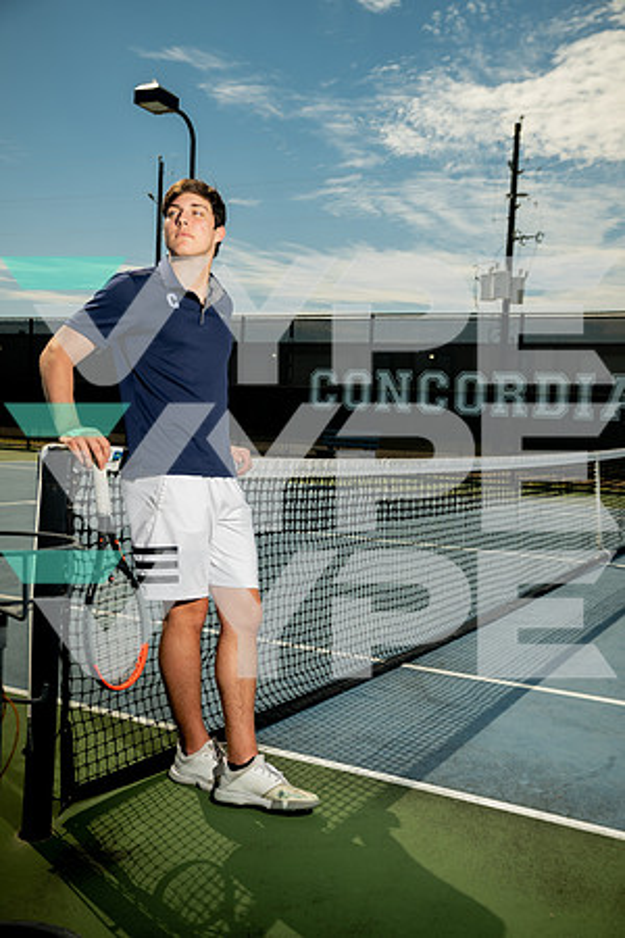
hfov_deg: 35.1
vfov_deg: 50.7
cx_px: 312
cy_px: 469
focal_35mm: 38
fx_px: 990
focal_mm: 38
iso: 100
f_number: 4.5
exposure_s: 1/250
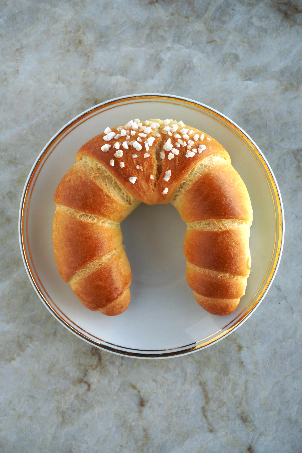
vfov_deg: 28.6
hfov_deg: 19.3
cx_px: 151
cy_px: 226
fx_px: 887
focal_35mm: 70
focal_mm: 47
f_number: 5.6
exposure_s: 1/80
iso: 160
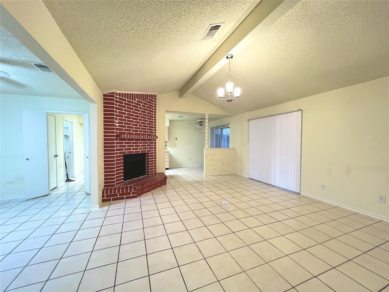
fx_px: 146
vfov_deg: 89.9
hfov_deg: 106.2
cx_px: 194
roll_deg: -0.2
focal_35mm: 13
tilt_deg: -2.8
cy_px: 146
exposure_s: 1/60
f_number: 1.8
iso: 500
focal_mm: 1.57
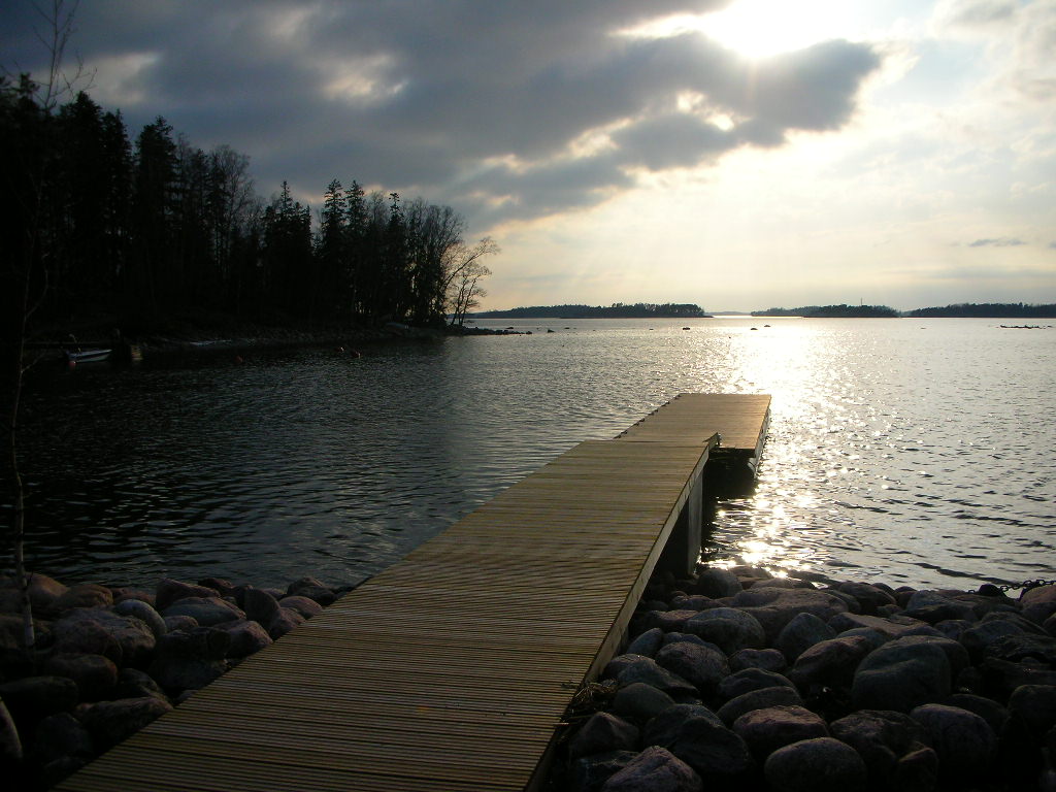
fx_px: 1068
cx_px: 528
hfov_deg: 52.6
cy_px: 396
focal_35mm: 35
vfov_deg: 40.7
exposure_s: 1/250
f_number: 8.5
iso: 50
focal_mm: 5.8
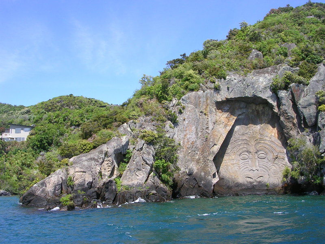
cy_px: 122
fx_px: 357
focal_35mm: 38
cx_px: 162
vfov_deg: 37.7
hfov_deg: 49.0
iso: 50
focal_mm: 5.8
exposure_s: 1/185
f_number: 5.6
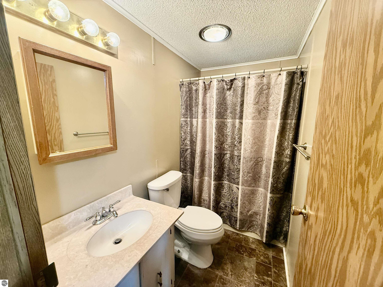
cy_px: 144
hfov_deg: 102.1
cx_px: 192
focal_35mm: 14
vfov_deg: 85.7
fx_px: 155
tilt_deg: -8.9
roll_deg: -0.3
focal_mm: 2.22
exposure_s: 1/60
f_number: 2.2
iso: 400
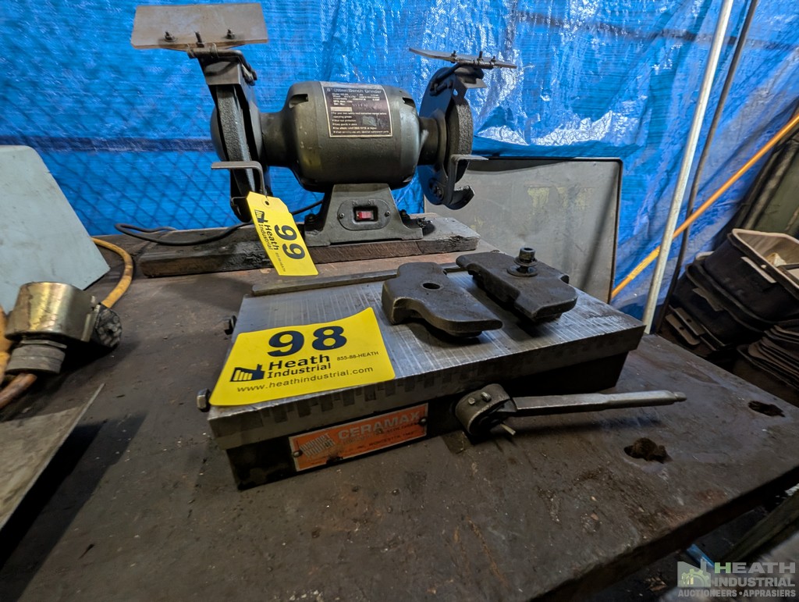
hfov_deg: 110.5
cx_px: 400
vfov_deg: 94.6
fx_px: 277
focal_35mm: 12
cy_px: 301
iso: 147
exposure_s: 1/24
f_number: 1.7
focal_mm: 2.02
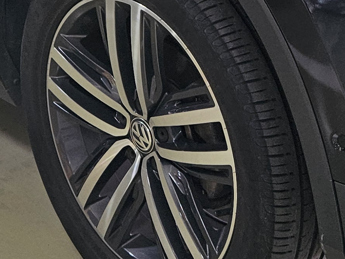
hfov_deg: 18.8
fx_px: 1036
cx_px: 255
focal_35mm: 104
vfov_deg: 13.5
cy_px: -116
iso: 50
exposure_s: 1/63.3
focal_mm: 5.4
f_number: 1.8
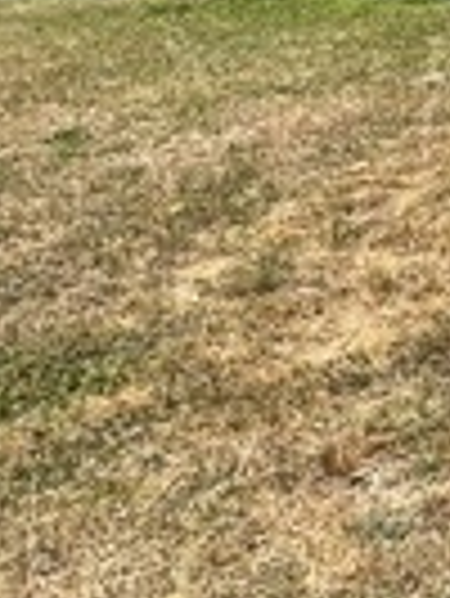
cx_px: 860
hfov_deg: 16.7
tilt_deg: -5.0
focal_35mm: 70
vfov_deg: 25.7
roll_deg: +0.5
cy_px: -61
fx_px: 1211
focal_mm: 2.22
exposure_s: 1/1323
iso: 50
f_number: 2.2
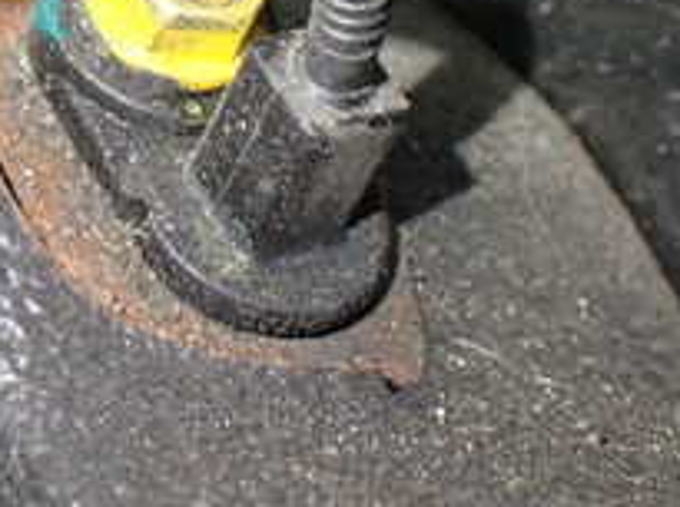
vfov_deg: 16.5
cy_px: 33
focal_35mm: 88
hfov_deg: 22.1
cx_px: 166
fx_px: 1726
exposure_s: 1/50
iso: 800
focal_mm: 5.4
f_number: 2.3
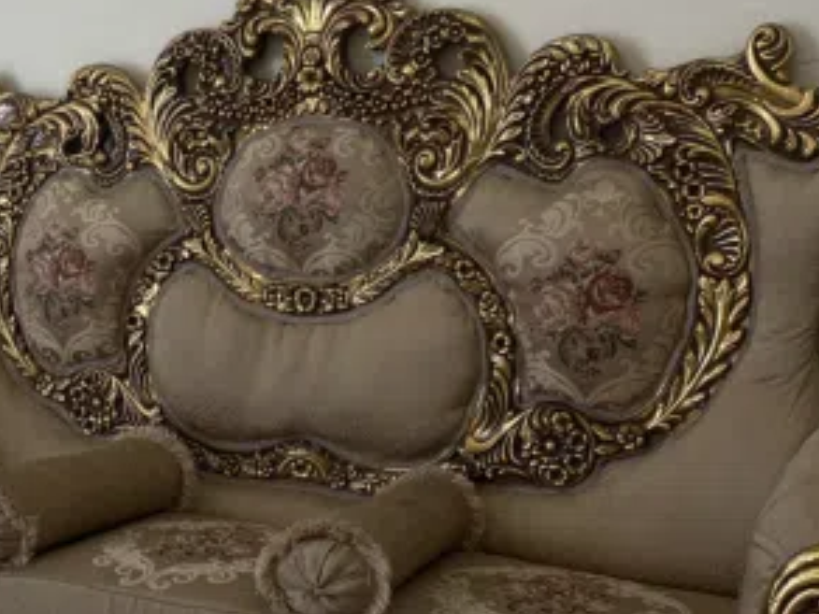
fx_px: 1349
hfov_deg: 32.9
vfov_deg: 25.7
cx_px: 171
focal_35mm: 57
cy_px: 328
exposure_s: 1/101
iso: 64
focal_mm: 4.25
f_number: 1.8
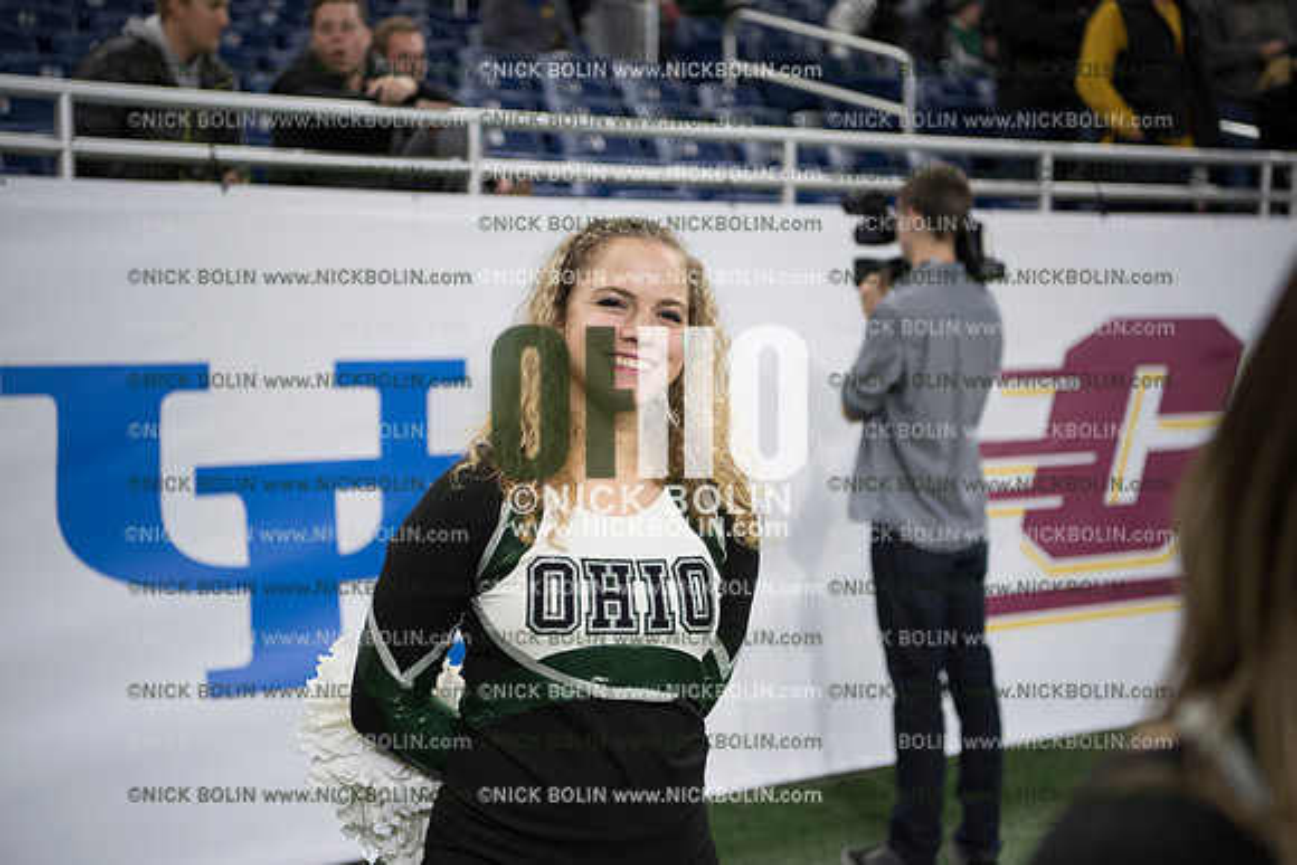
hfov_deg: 33.4
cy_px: 432
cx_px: 648
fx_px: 2162
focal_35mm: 60
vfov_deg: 22.6
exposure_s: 1/800
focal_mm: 60
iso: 1250
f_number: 2.8
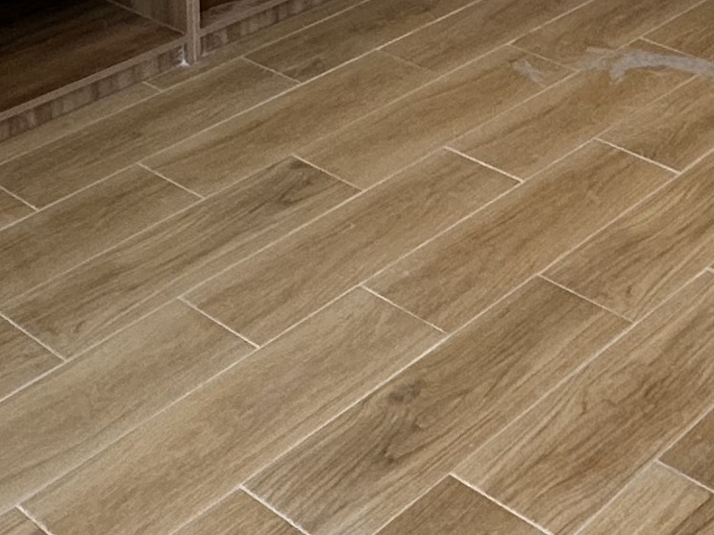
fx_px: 1567
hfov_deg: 25.1
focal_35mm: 76
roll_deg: +0.4
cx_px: 599
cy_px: -549
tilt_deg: -3.2
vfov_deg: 15.4
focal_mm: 2.22
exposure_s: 1/120
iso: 100
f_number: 2.2
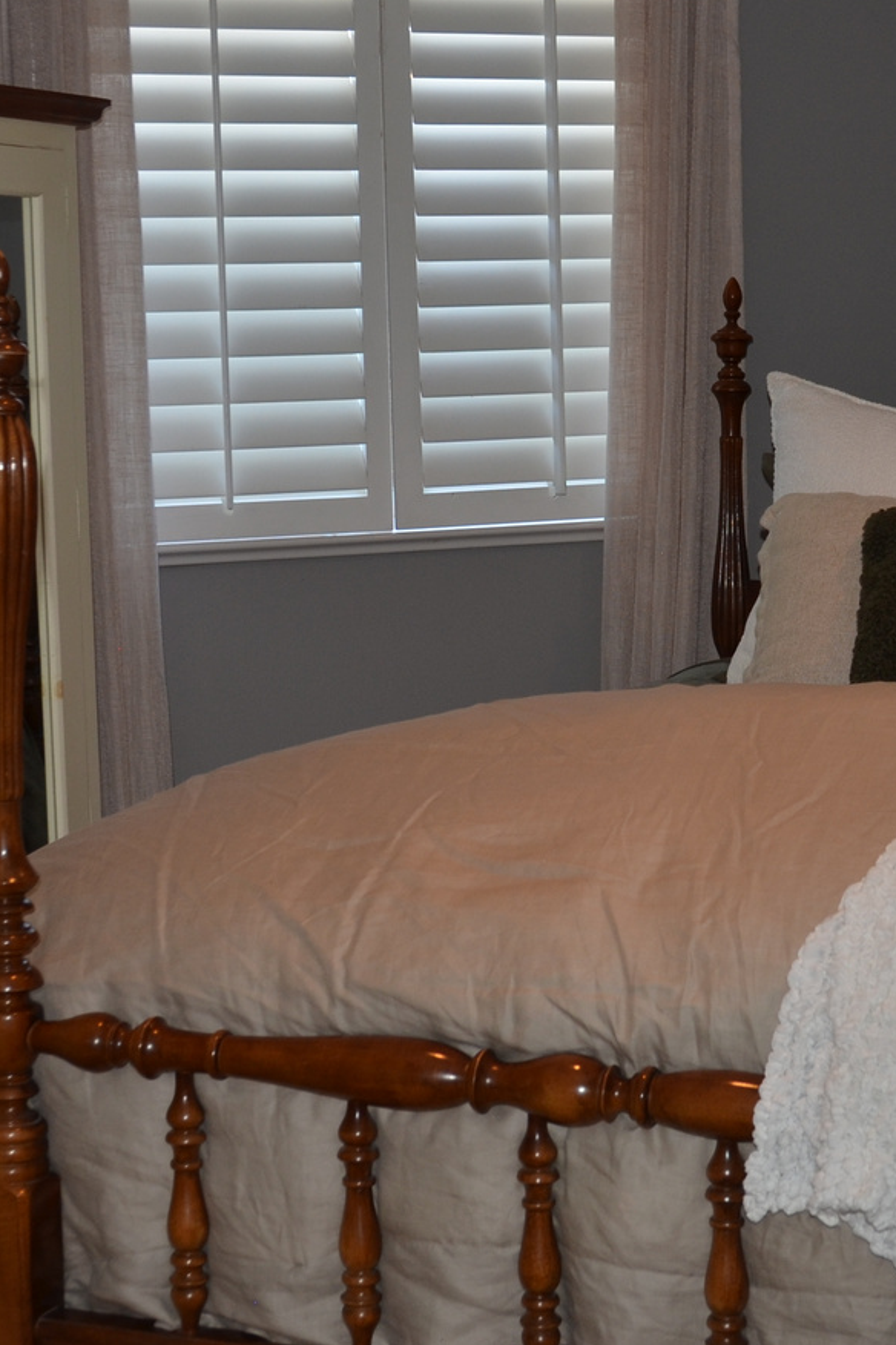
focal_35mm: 70
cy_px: 674
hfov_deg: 19.1
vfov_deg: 28.8
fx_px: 2613
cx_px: 818
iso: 200
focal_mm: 20
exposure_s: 1/60
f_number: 3.5
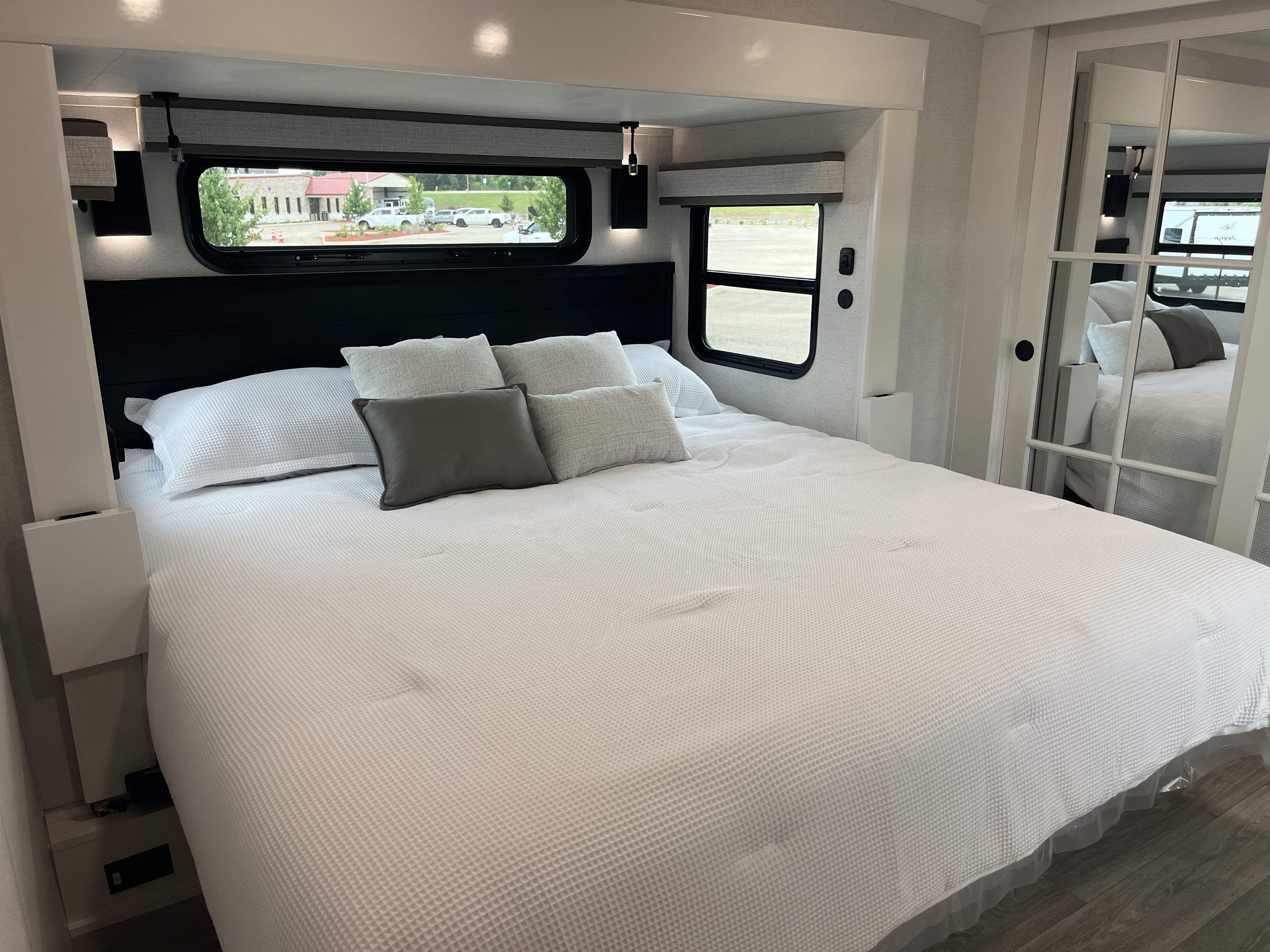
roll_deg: +1.1
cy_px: 476
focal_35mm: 26
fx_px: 954
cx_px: 635
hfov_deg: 67.3
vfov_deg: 53.1
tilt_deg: -16.5
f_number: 1.6
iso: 100
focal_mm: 5.1
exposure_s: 1/121
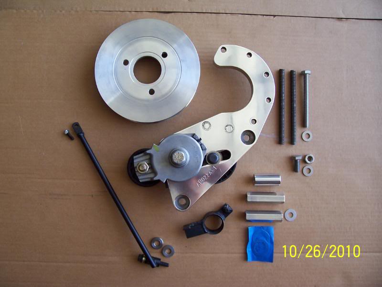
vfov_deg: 41.8
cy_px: 144
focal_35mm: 34
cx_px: 191
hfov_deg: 54.0
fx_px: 375
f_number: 2.7
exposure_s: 1/250
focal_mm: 5.6
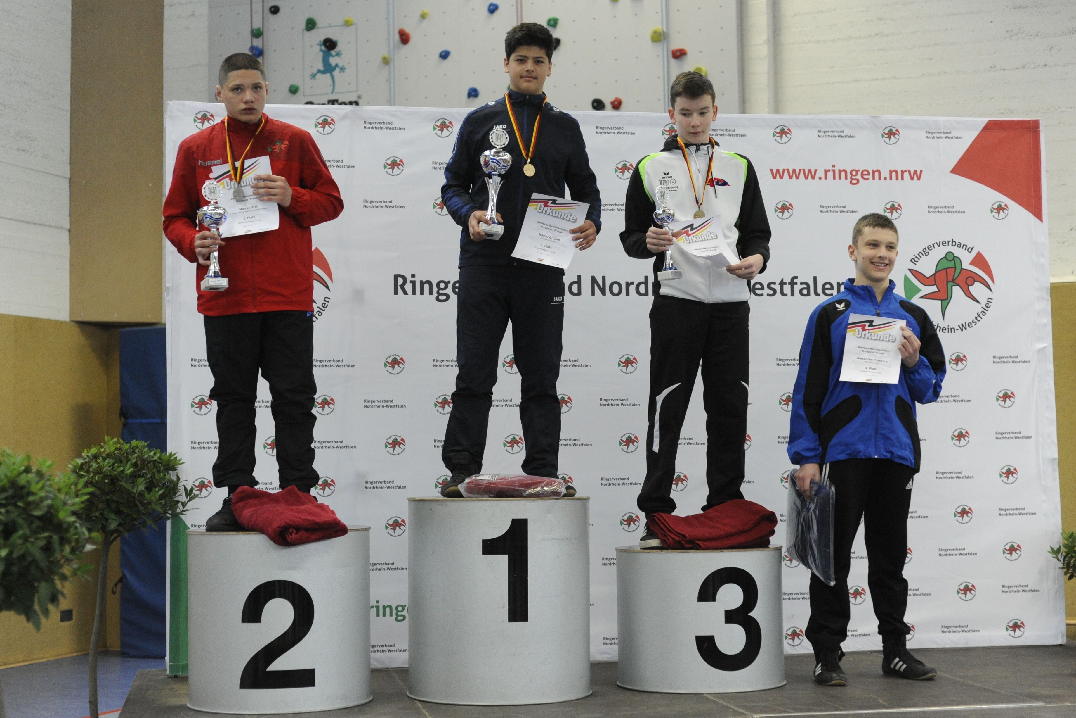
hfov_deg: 39.6
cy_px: 359
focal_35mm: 50
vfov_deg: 27.0
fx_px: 1494
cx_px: 538
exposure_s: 1/2000
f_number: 2.8
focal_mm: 50
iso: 3200
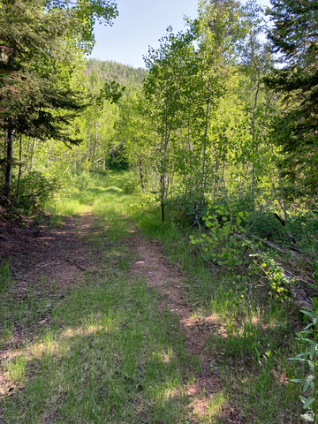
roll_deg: -0.2
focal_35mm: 28
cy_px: 212
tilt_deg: -6.8
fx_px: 343
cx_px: 159
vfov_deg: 63.4
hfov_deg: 49.7
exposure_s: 1/186
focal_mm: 3.99
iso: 20
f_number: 1.8
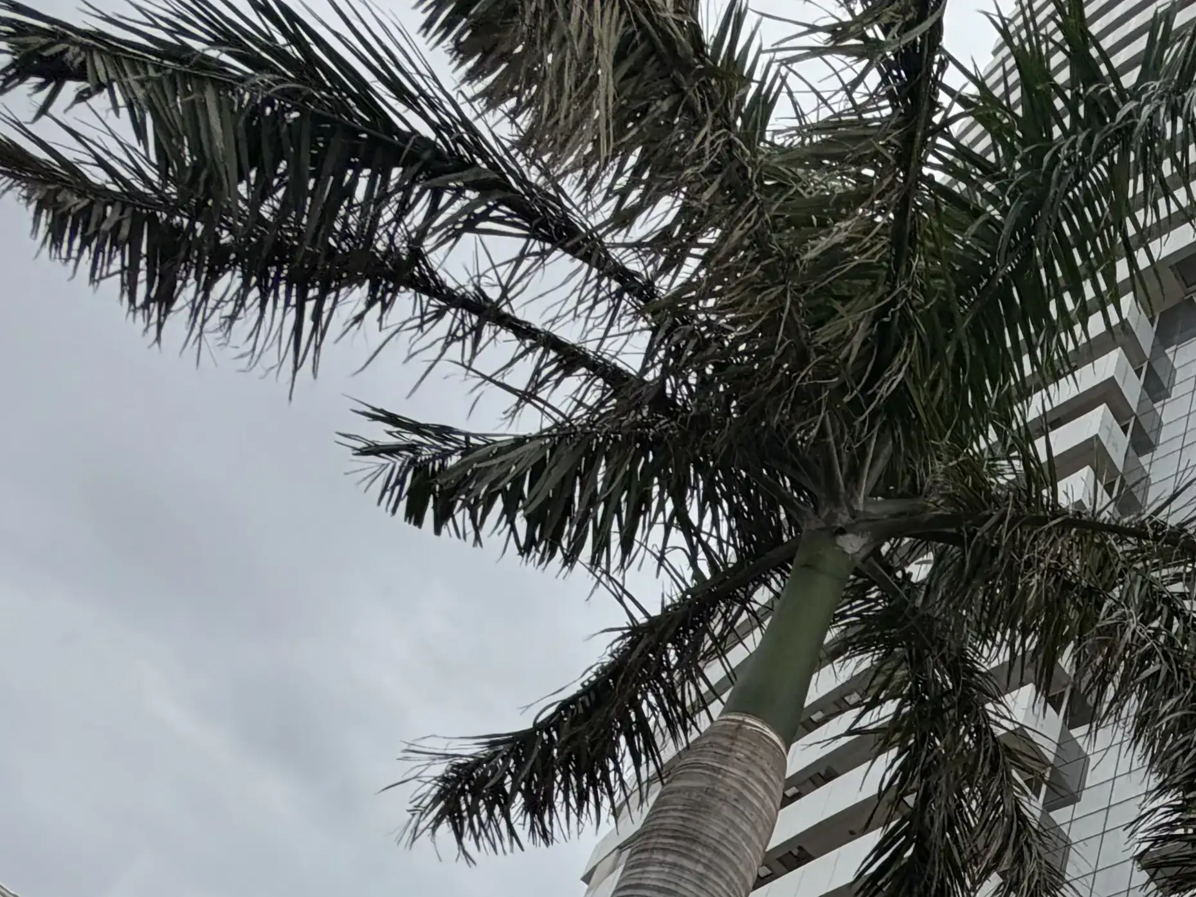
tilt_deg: +29.5
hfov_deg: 33.6
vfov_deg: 25.1
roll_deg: -0.6
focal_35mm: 43
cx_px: 1507
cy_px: 1367
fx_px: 1486
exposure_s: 1/770
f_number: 2.2
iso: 40
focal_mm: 2.22
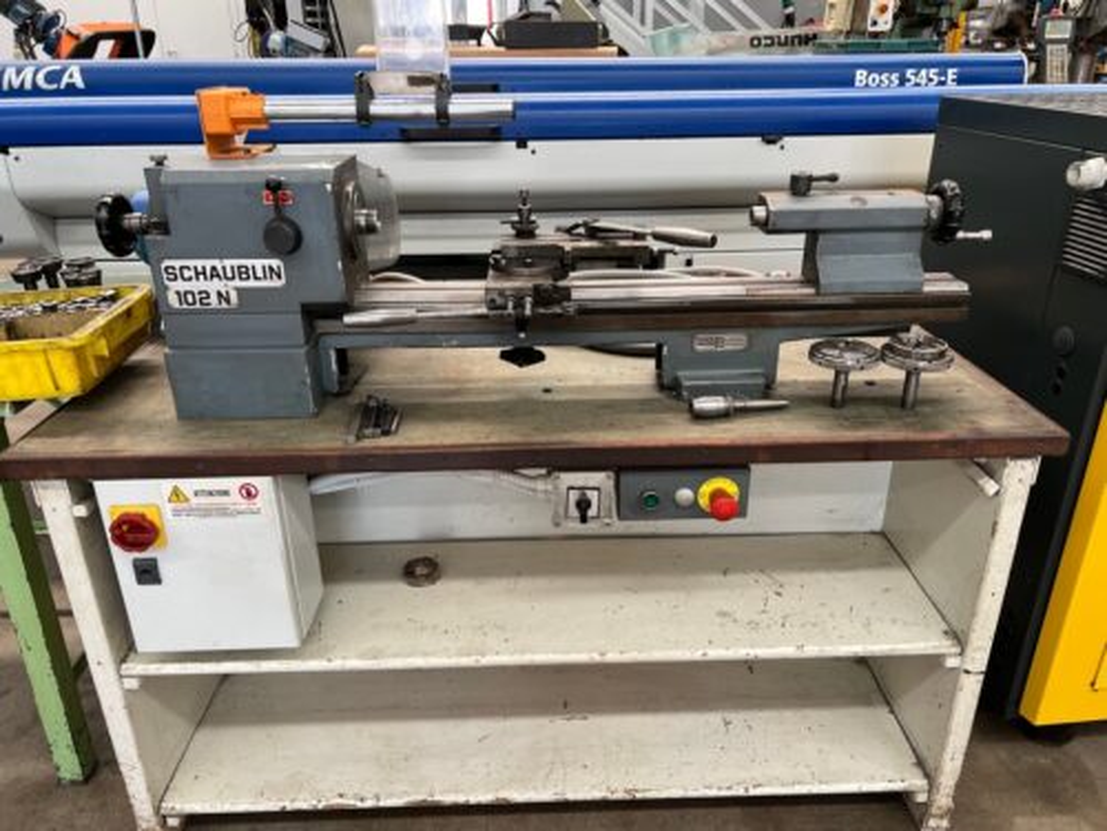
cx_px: 554
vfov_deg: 53.1
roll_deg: +2.1
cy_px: 416
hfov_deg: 67.3
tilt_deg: -21.6
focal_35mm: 26
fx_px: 831
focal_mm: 5.7
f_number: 1.5
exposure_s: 1/121
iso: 100
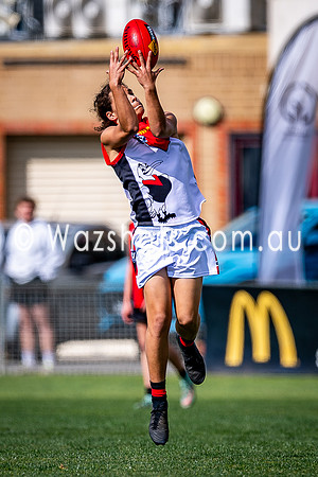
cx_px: 159
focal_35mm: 1094
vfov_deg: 1.9
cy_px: 236
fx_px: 14493
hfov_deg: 1.3
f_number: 4
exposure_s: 1/1600
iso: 100
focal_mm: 500
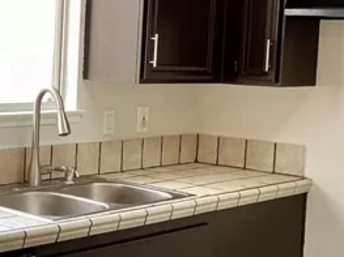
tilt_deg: -5.2
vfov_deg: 16.8
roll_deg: -4.1
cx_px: 39
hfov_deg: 21.8
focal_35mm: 88
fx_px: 874
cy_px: 124
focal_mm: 3.3
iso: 80
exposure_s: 1/120
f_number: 2.4
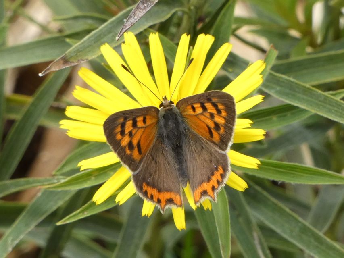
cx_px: 172
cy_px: 129
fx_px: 4254
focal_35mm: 428
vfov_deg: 3.5
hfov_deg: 4.6
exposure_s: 1/100
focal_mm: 76.7
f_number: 5.6
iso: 200
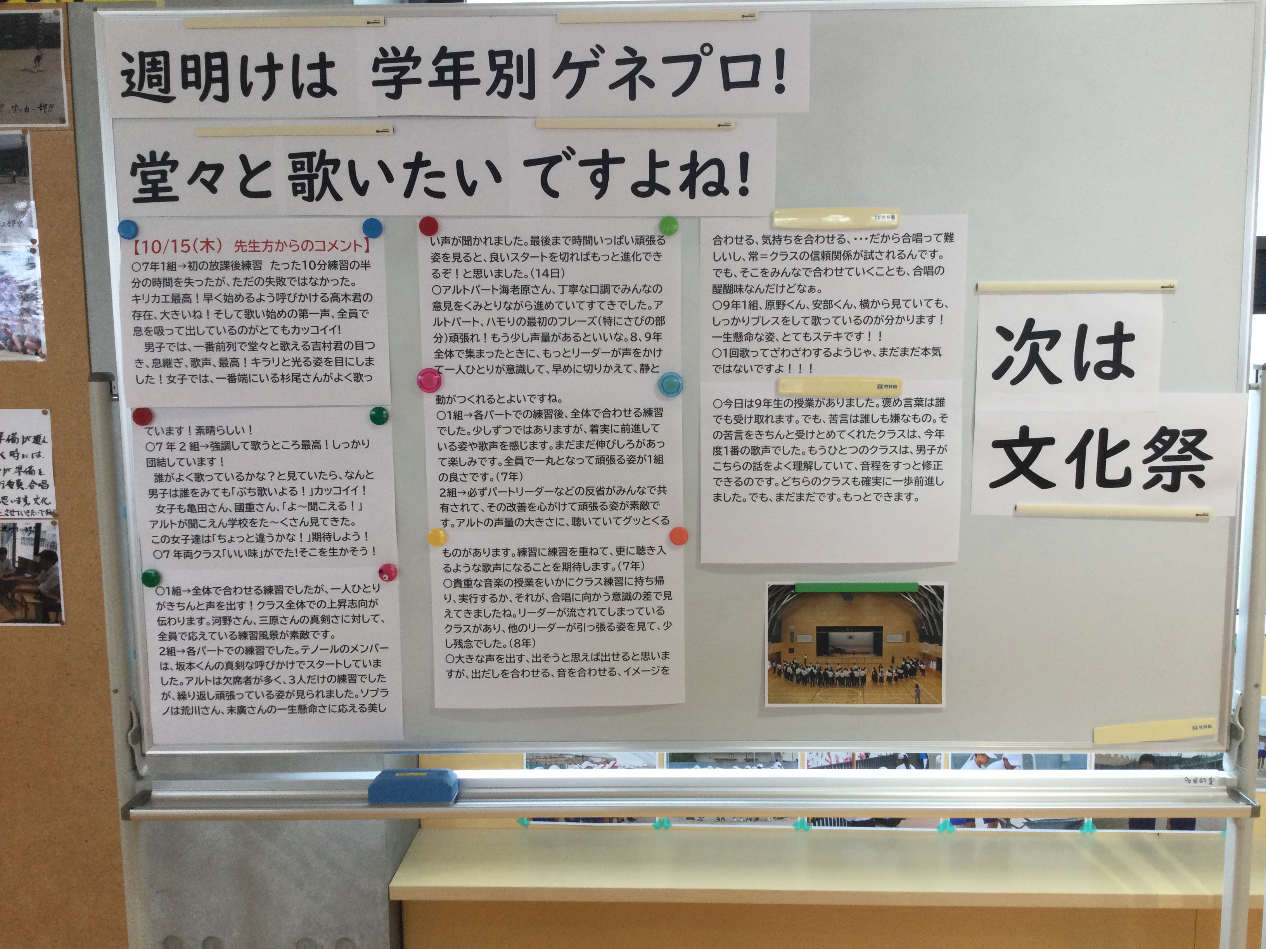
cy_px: 474
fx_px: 1134
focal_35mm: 31
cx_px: 633
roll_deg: +0.3
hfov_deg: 58.4
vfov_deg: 45.4
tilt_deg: -9.1
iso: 25
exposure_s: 1/40
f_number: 2.4
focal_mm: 3.3
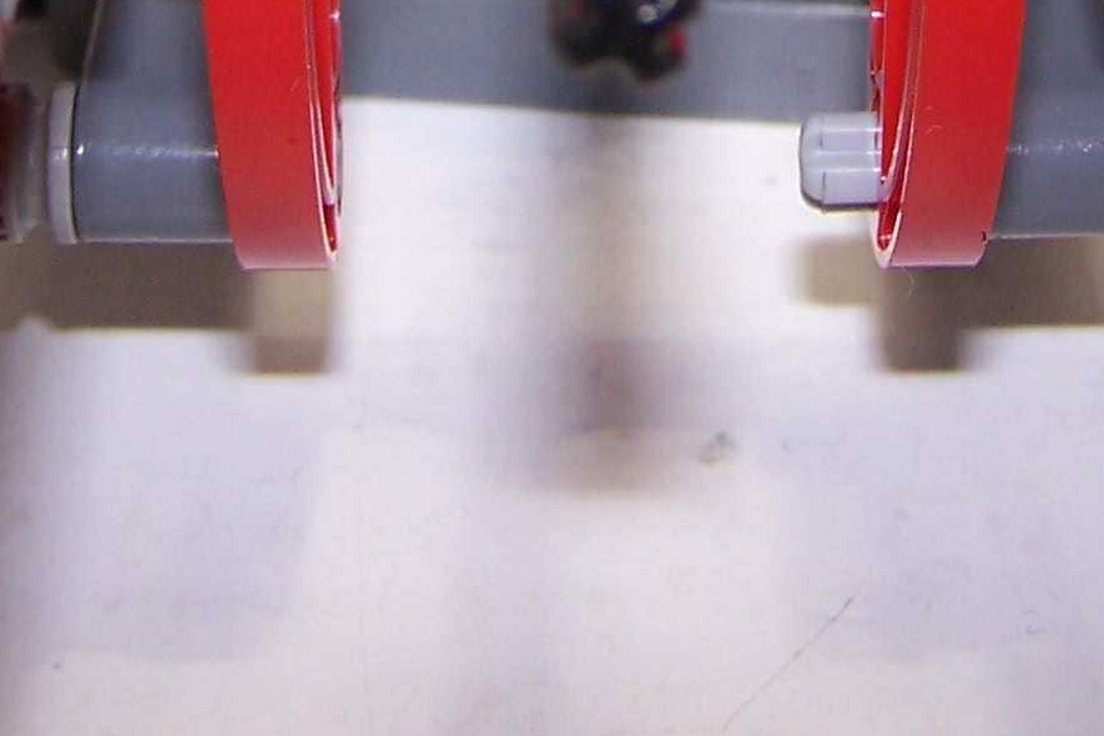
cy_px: -465
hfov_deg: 17.8
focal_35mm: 115
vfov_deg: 11.3
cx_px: 650
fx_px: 3526
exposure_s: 1/60
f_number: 2.8
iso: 80
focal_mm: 6.3
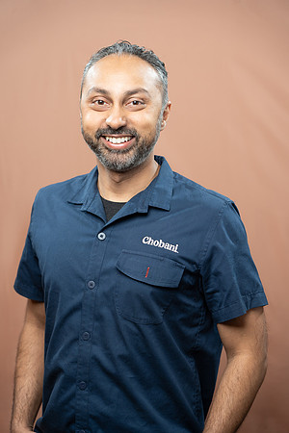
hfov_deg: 16.5
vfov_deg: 24.5
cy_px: 216
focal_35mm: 83
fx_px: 999
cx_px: 144
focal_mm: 83
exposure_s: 1/160
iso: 320
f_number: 4
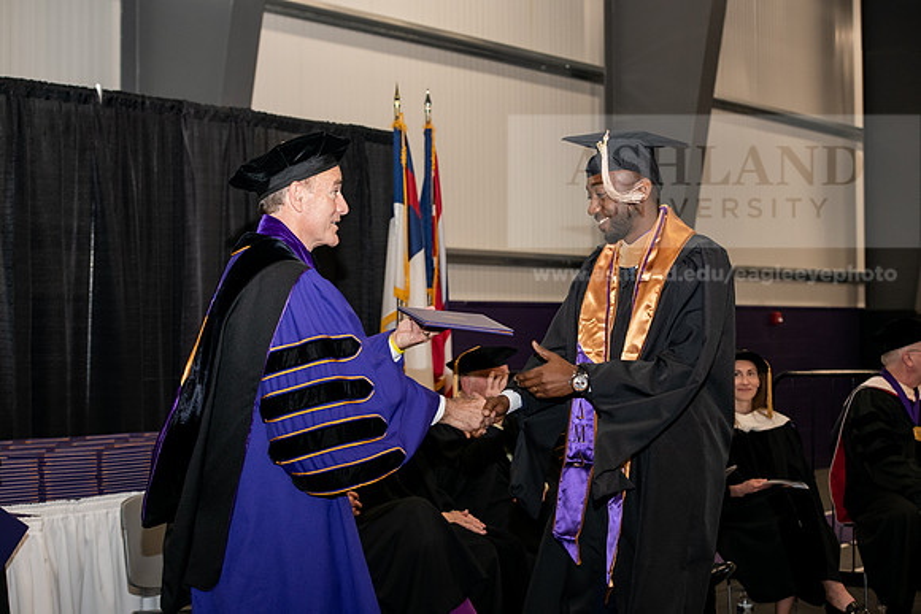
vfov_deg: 19.5
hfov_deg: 28.8
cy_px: 307
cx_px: 460
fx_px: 1791
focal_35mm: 70
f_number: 5.6
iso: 1600
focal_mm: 70
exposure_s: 1/200
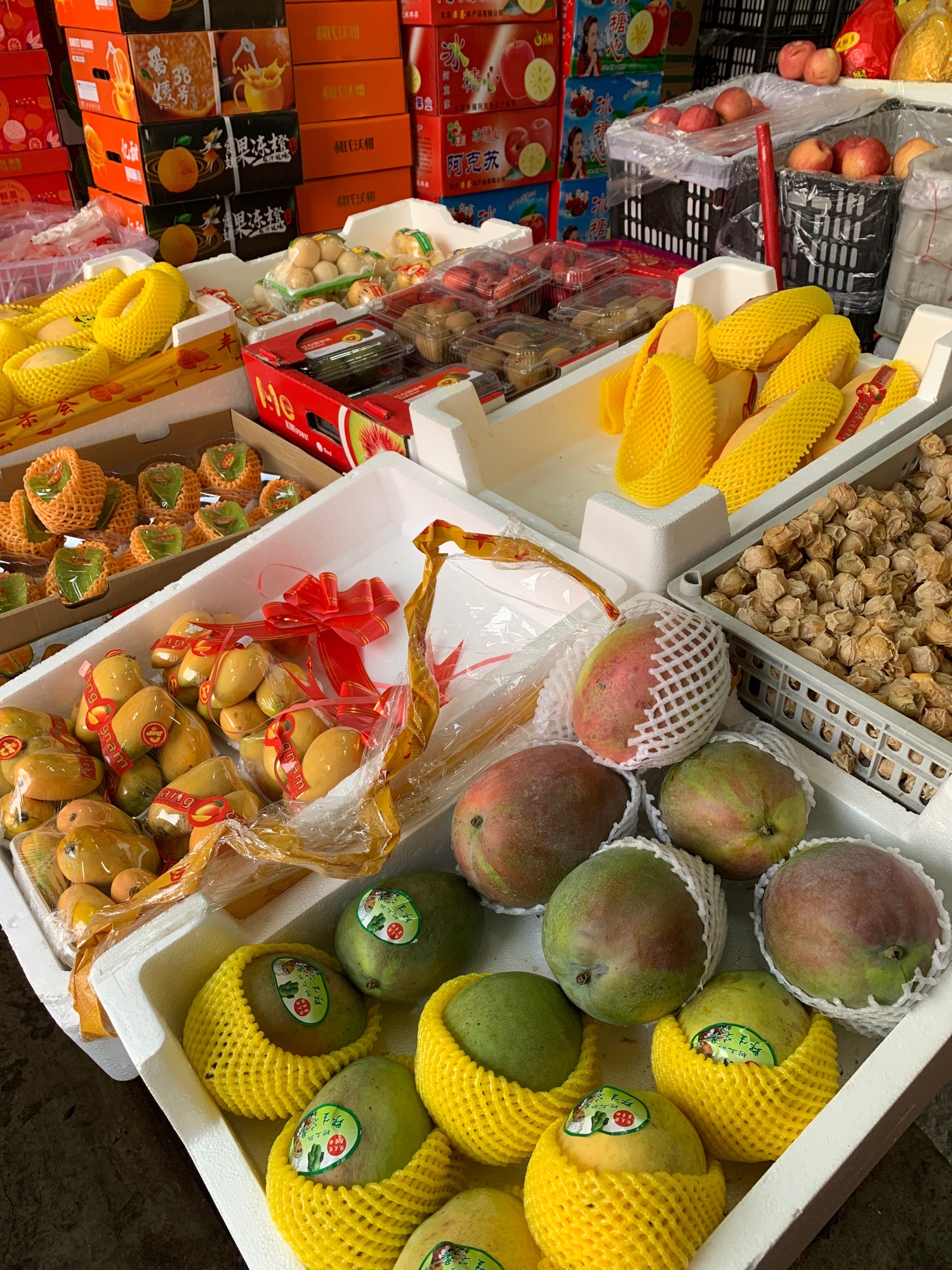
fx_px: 953
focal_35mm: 26
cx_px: 476
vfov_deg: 67.3
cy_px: 635
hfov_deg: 53.1
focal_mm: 4.25
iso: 64
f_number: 1.8
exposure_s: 1/121
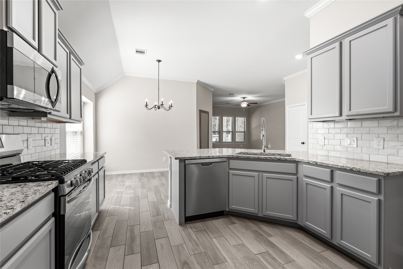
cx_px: 202
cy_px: 134
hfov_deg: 96.7
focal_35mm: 16
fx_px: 179
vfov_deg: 73.7
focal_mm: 16
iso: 200
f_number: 9
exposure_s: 1.3
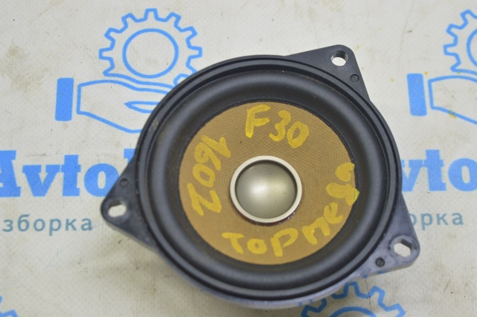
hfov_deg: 28.1
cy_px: 158
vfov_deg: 18.9
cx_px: 238
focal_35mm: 72
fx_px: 953
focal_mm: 48
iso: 400
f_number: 5.6
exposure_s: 1/20
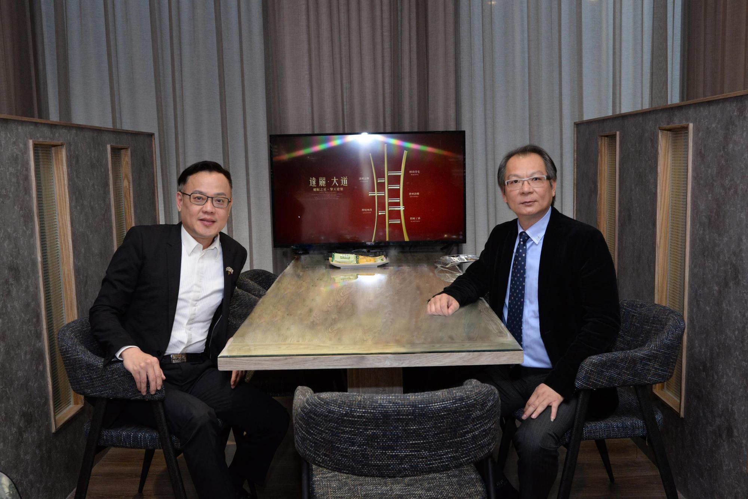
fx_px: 790
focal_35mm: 38
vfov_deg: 35.1
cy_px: 250
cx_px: 374
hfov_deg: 50.7
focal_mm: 38
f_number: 5.6
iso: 2500
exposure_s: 1/200
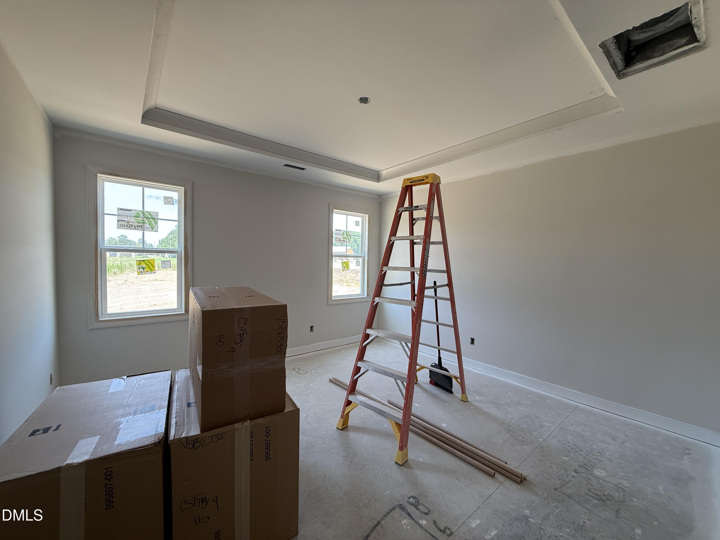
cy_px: 270
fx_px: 291
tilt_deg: -0.8
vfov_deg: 85.7
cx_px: 360
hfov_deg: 102.1
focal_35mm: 14
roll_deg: -1.7
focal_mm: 2.22
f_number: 2.2
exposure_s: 1/99
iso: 100
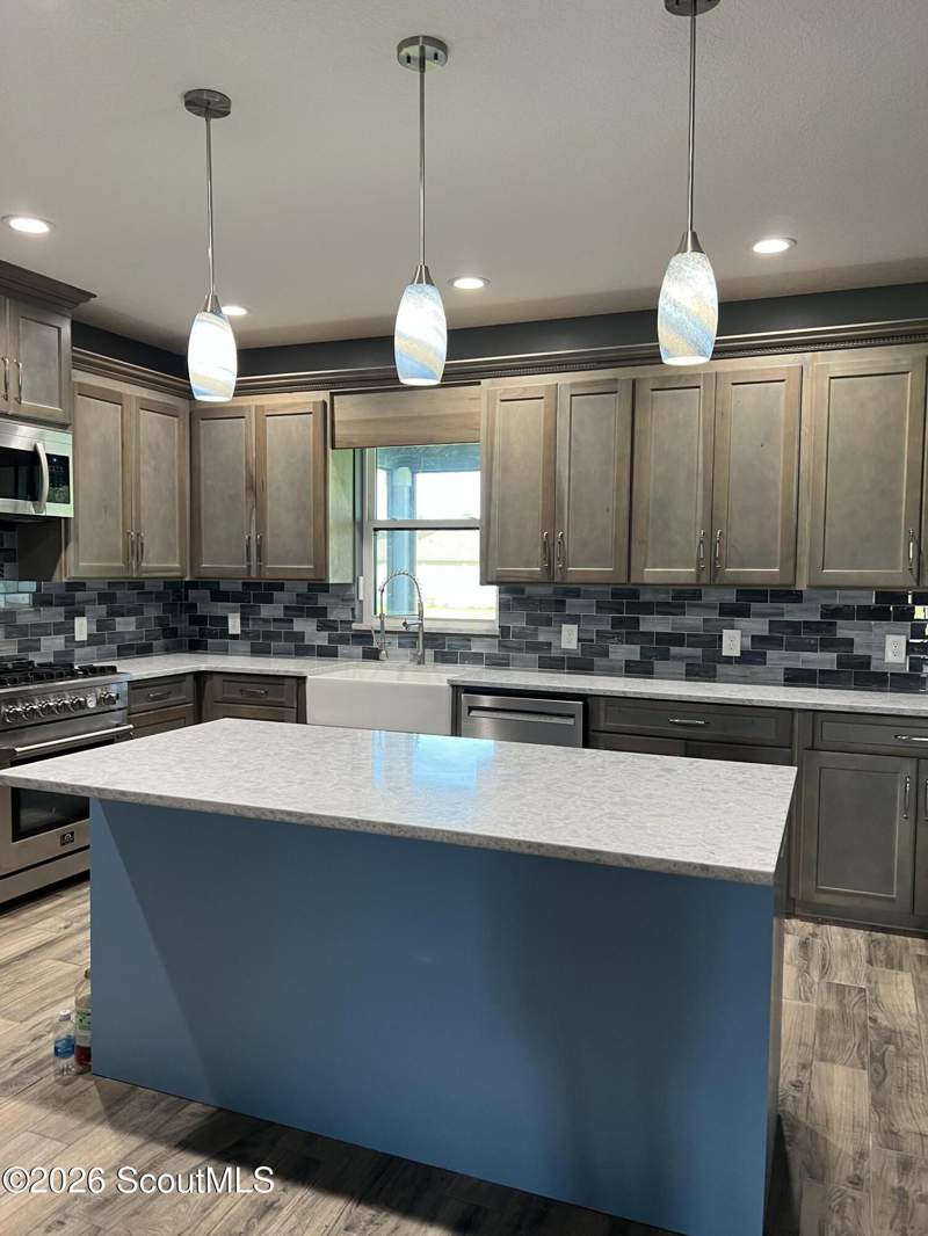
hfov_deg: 53.1
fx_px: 929
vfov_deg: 67.3
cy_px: 618
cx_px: 464
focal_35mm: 26
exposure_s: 1/60
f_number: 1.5
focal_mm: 5.7
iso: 100
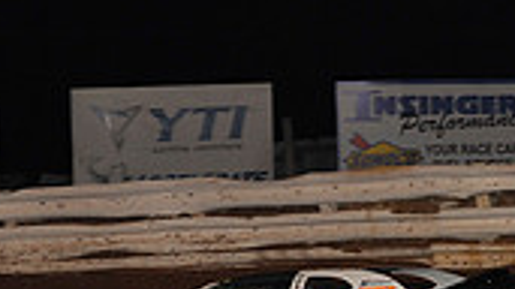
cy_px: 361
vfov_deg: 4.0
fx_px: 4177
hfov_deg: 7.0
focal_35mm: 306
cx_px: 584
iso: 500
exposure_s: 1/250
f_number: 5.6
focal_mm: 86
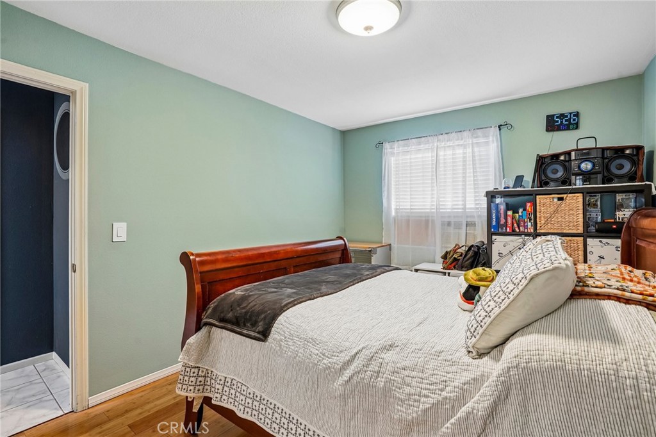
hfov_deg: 96.8
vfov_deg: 73.7
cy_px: 218
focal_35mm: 16
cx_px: 328
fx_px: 291
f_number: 8
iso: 400
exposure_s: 1/5
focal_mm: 16
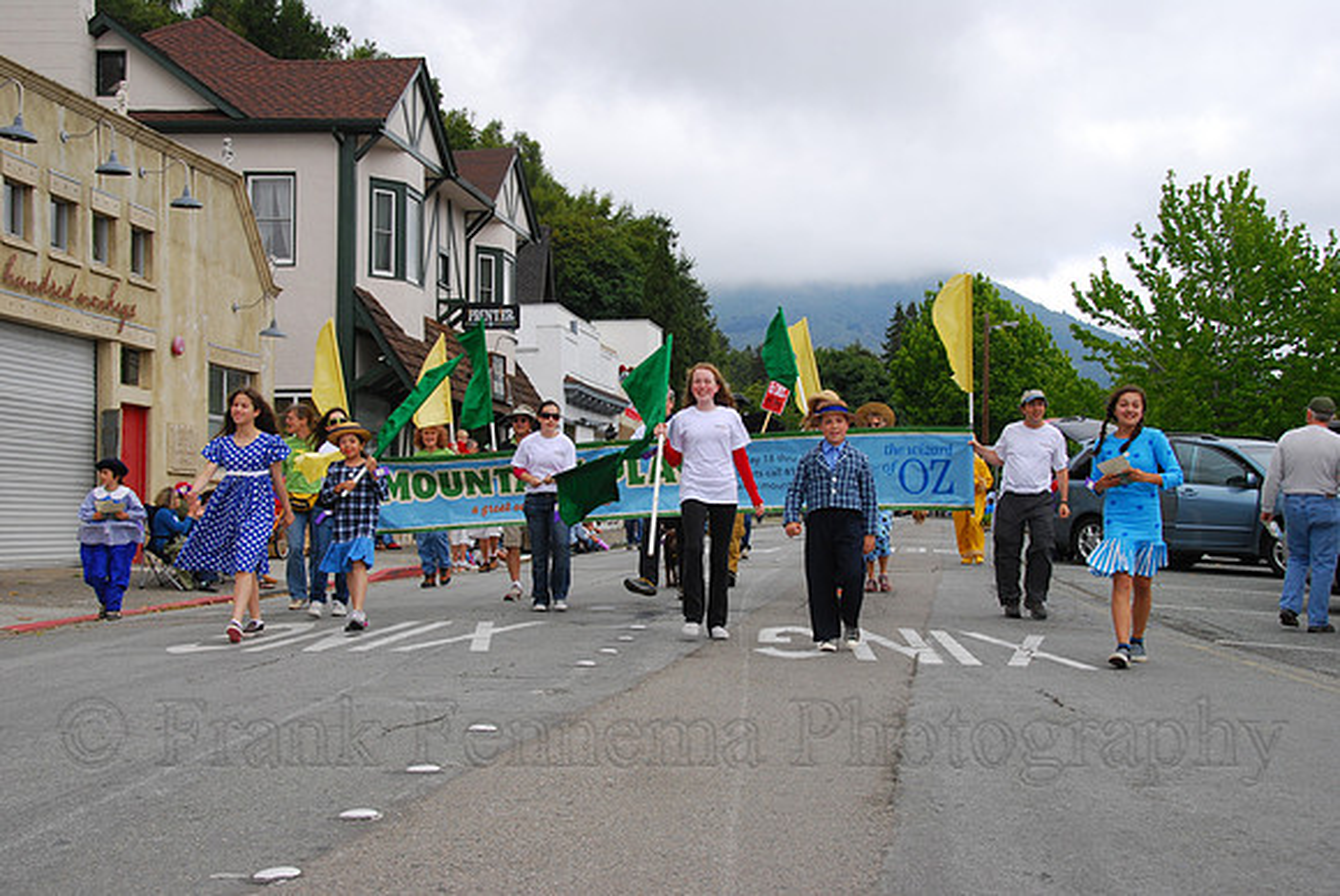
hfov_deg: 38.8
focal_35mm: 51
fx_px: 1900
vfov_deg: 26.5
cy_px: 448
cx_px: 670
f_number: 9.5
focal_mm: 34
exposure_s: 1/180
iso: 200
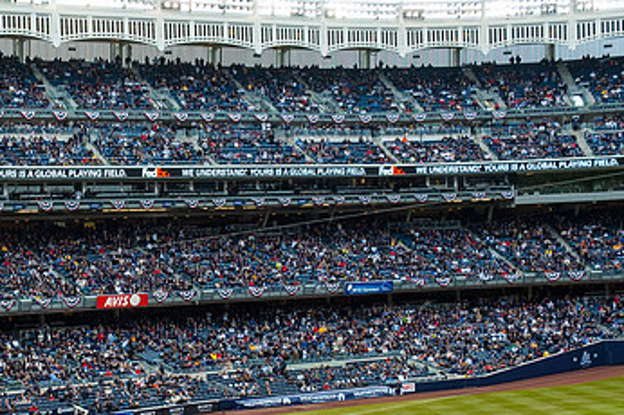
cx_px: 123
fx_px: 1351
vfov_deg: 17.4
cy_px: 316
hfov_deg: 25.6
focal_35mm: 78
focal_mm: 31
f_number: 7.1
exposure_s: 1/200
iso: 320
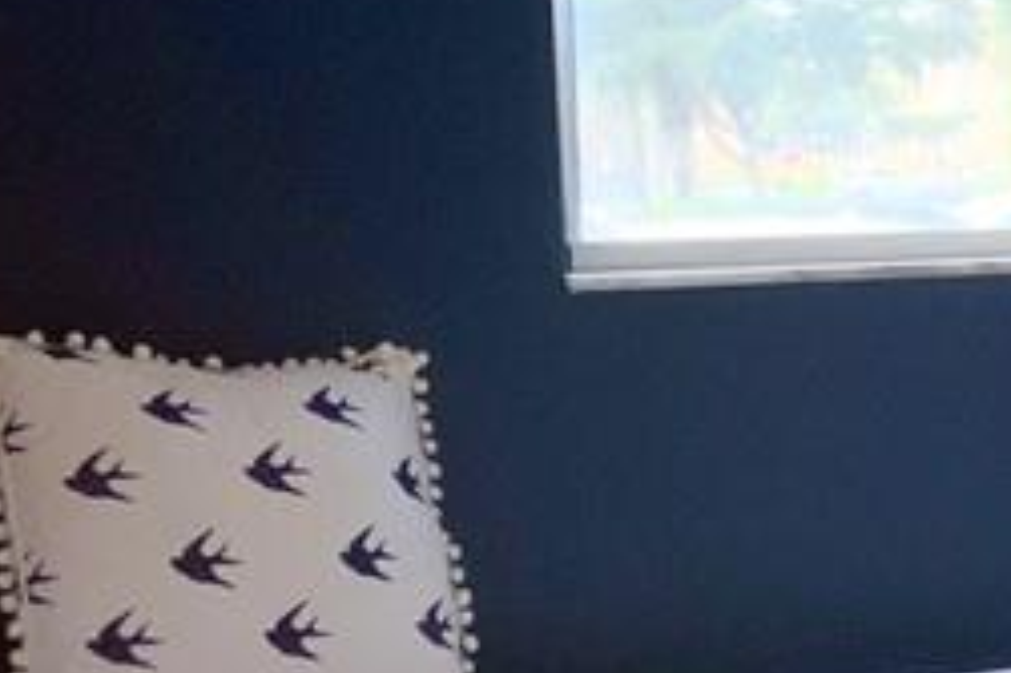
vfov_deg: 11.1
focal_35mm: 123
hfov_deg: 15.9
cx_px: 1253
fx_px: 3452
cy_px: 391
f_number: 1.8
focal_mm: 3
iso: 64
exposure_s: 1/120
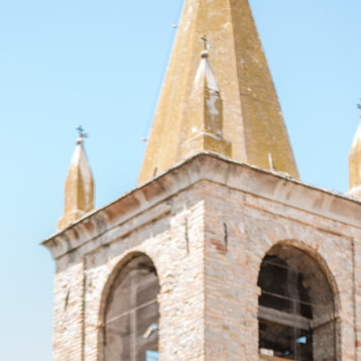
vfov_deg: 13.9
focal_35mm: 121
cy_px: 459
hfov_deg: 14.3
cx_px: 86
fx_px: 1428
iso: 100
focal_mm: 50
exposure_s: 1/800
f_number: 1.8
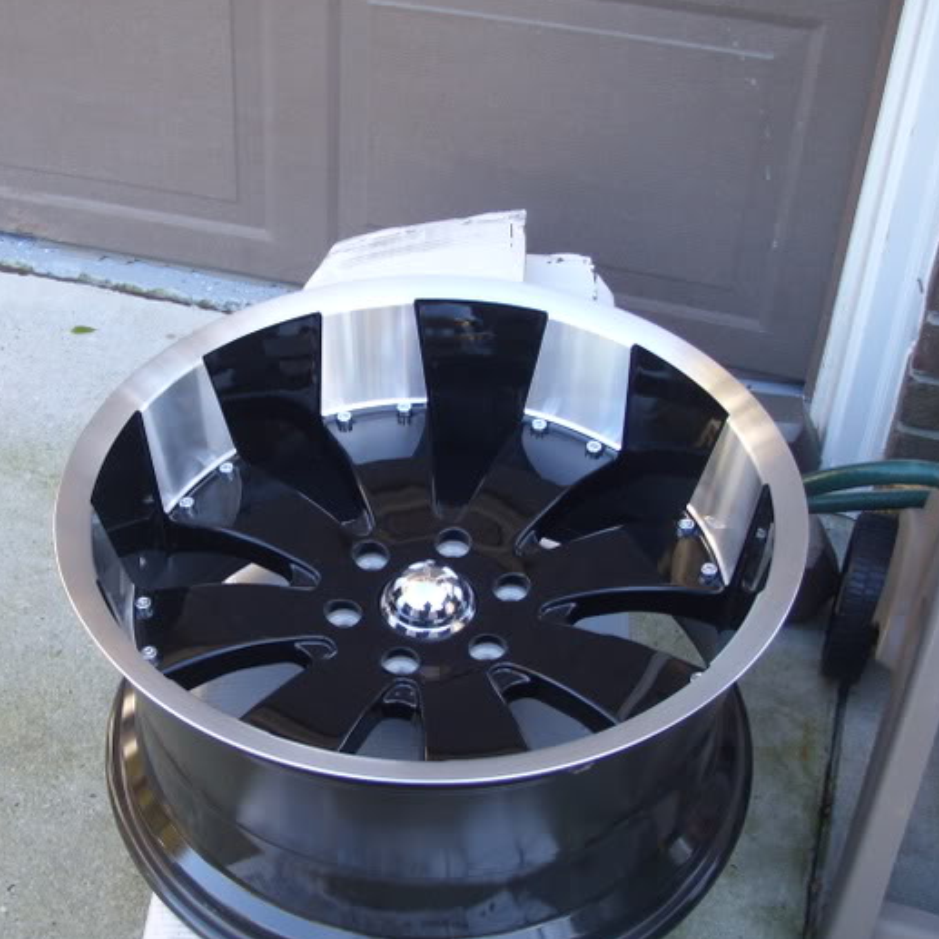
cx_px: 251
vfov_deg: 32.8
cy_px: 521
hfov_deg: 32.3
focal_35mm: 52
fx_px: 1596
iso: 50
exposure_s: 1/61
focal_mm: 7.8
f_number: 2.8
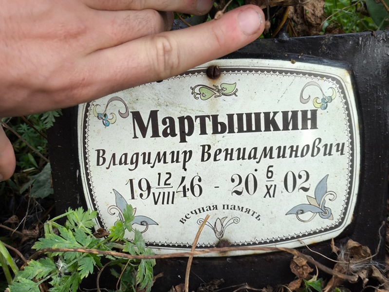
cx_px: 194
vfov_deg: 29.1
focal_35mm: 50
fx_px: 562
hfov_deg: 38.2
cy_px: 146
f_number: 1.7
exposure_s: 1/60
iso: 64
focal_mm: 4.71
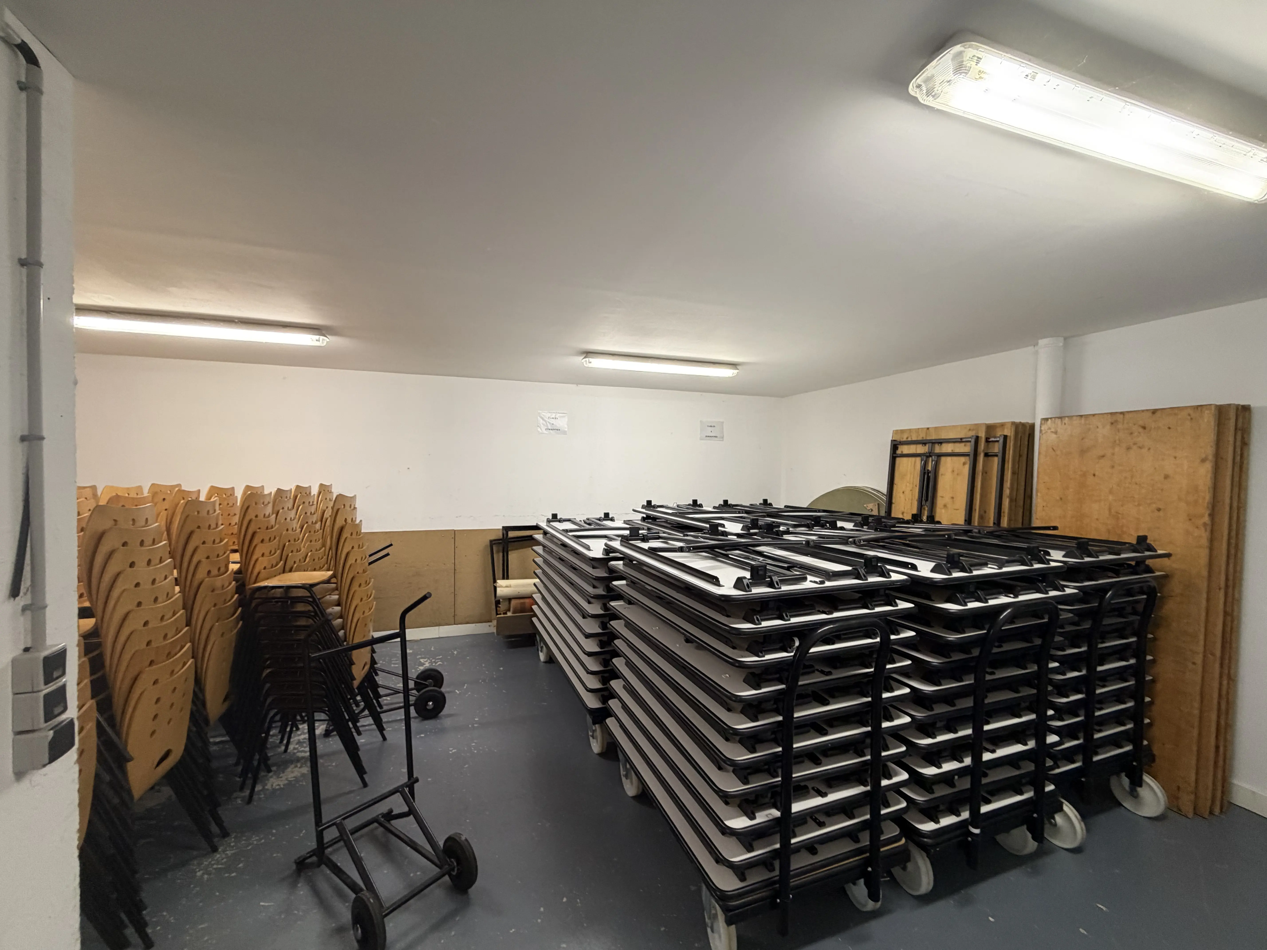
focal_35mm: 14
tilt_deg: -1.9
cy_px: 475
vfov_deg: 85.7
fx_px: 512
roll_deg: -0.4
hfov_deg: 102.1
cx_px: 634
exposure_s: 1/50
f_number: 2.2
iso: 200
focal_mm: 2.22
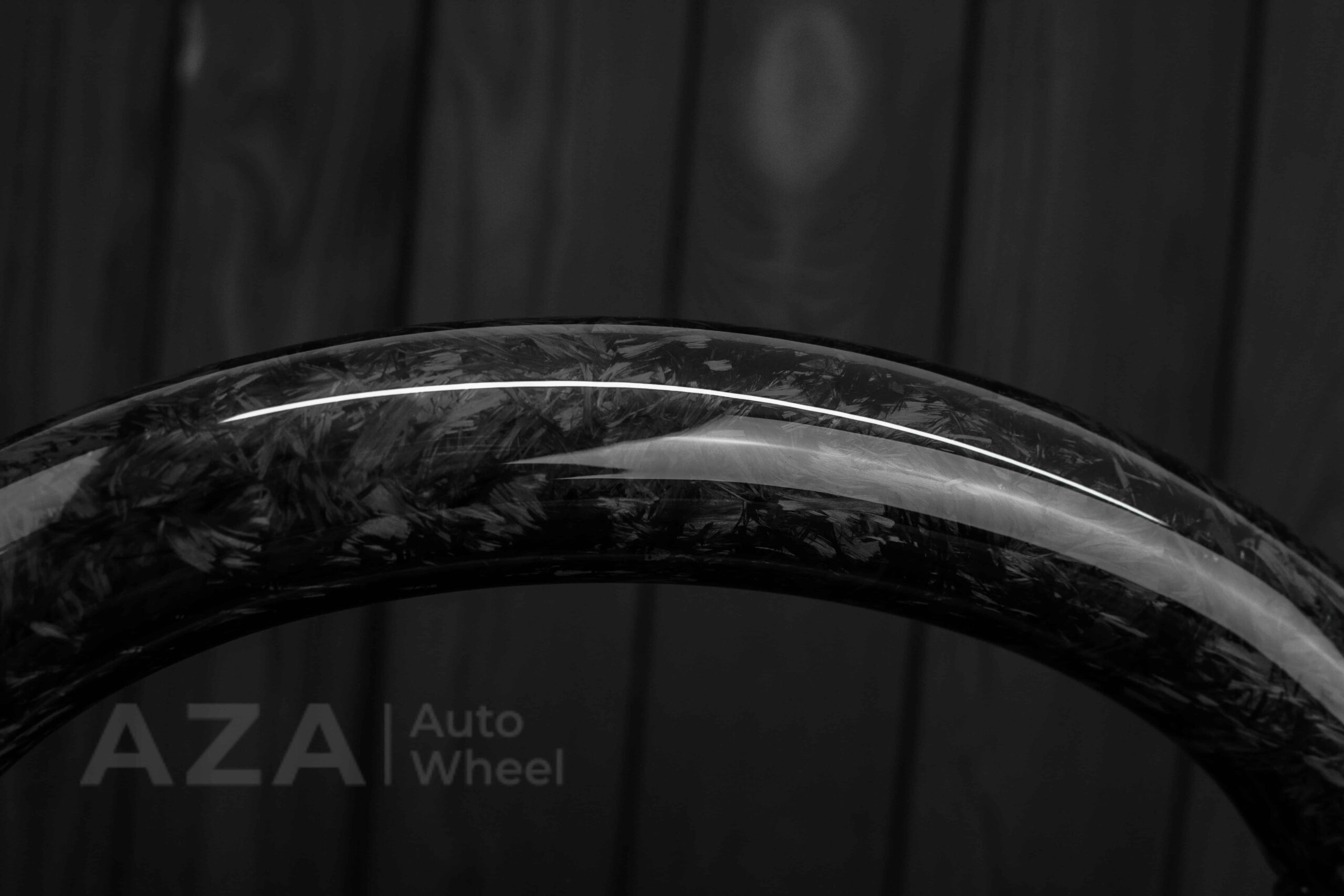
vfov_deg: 25.8
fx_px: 1960
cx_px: 672
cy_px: 448
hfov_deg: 37.8
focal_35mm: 52
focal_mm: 35
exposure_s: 1/125
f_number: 6.3
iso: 500
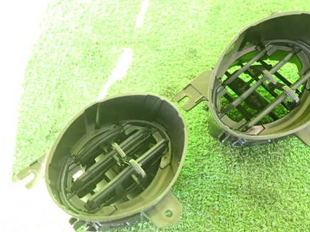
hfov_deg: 53.7
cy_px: 129
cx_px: 179
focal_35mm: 34
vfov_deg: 41.8
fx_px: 305
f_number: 2
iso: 320
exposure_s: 1/30
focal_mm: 4.5
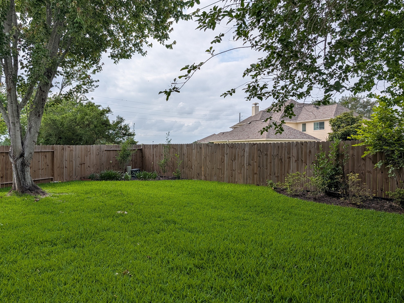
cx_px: 196
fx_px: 292
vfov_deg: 54.9
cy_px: 151
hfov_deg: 69.4
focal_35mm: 25
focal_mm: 6.9
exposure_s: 1/1462
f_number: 1.68
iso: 20
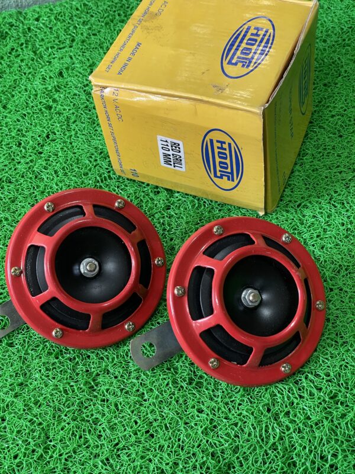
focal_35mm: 52
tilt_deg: -48.6
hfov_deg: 28.0
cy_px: 237
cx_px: 178
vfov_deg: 36.8
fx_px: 711
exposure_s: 1/50
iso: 160
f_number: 2
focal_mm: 6
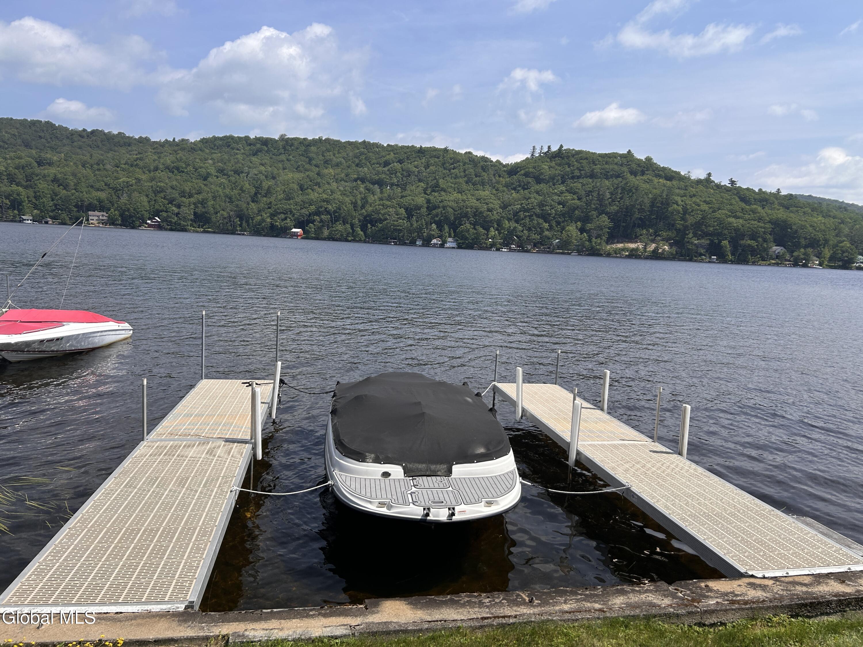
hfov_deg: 67.3
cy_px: 324
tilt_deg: -7.3
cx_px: 432
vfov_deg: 53.1
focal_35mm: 26
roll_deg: -3.0
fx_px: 648
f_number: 1.5
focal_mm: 5.7
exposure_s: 1/4274
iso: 50
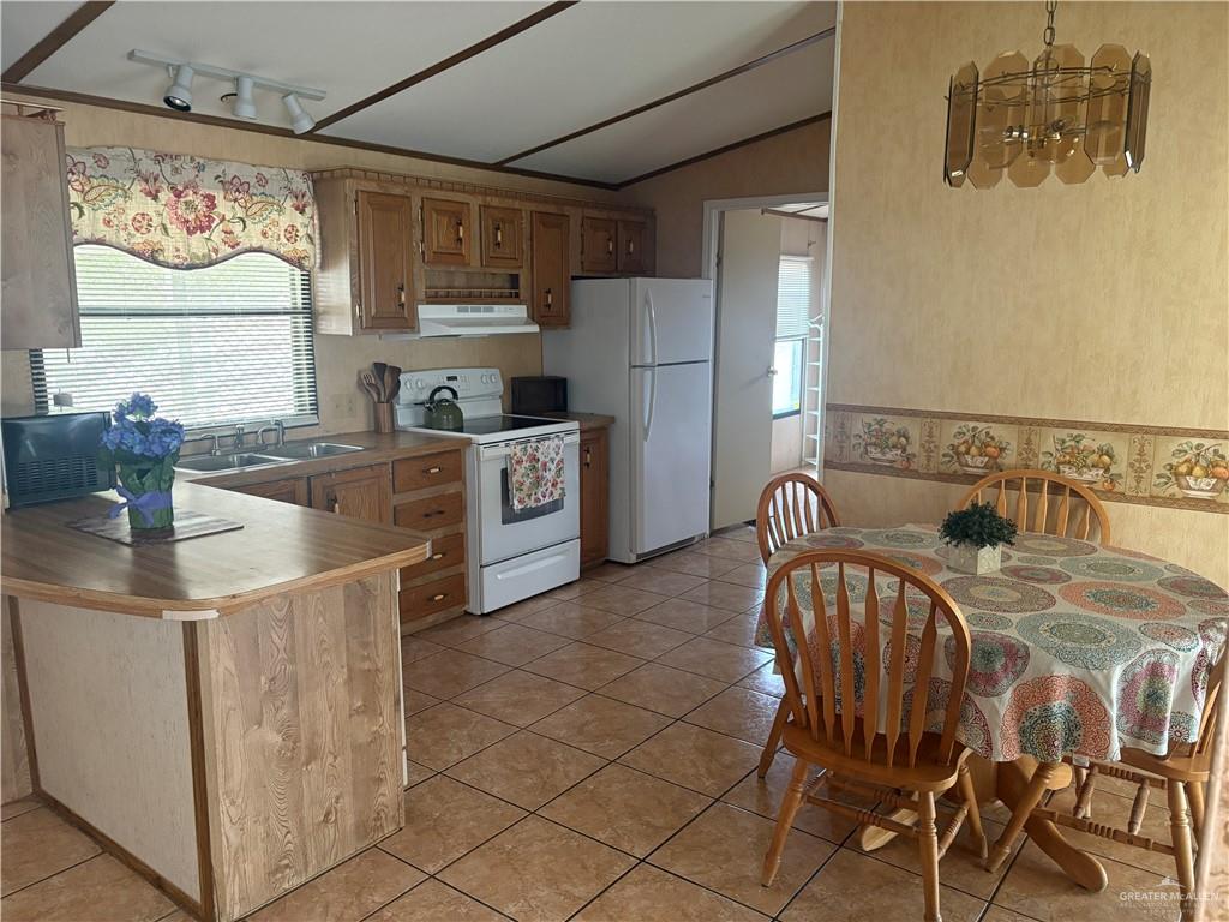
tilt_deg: -9.7
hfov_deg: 67.3
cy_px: 461
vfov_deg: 53.1
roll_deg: +0.7
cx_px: 614
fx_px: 923
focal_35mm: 26
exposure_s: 1/60
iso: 320
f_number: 1.6
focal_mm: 5.96
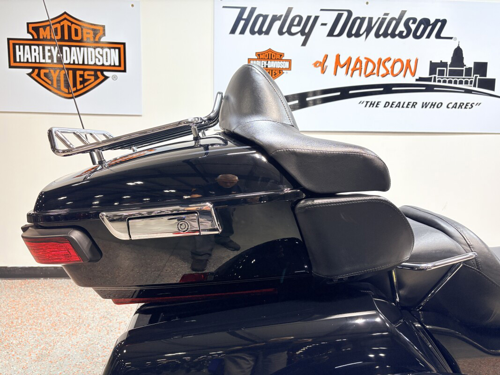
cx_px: 250
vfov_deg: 53.1
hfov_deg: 67.3
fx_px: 376
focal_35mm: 26
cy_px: 188
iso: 64
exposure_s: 1/120
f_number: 1.6
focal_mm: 5.96
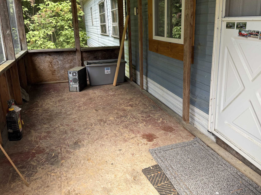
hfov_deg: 61.5
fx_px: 219
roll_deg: +1.3
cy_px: 79
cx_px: 146
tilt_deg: -13.3
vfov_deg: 48.0
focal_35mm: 29
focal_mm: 6.76
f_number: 1.78
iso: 100
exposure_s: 1/121
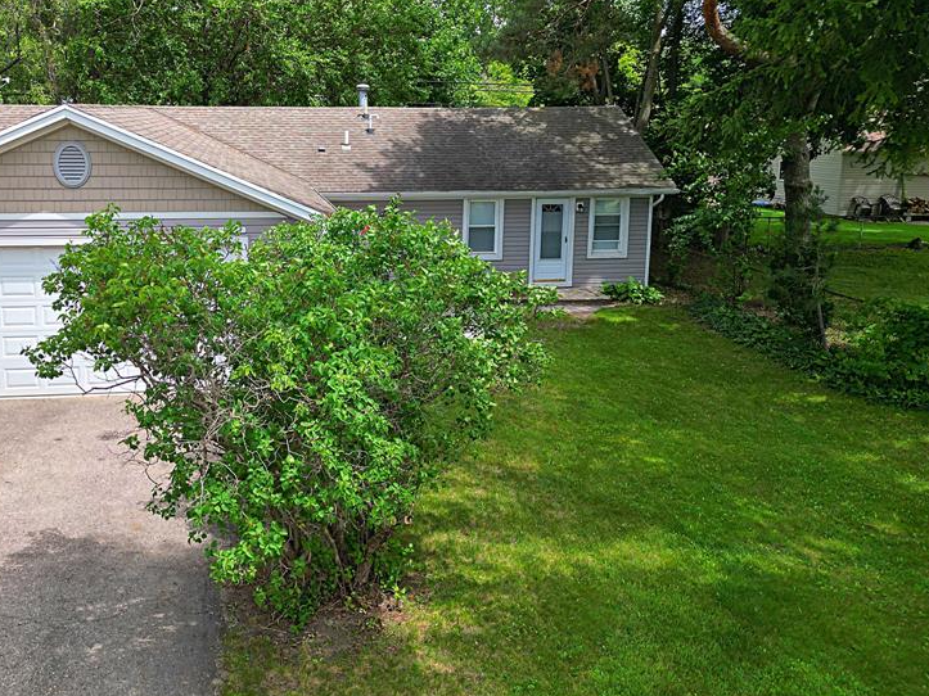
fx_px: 912
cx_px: 332
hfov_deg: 53.2
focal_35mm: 34
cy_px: 256
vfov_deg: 41.4
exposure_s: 1/1600
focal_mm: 6.7
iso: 120
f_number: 1.7
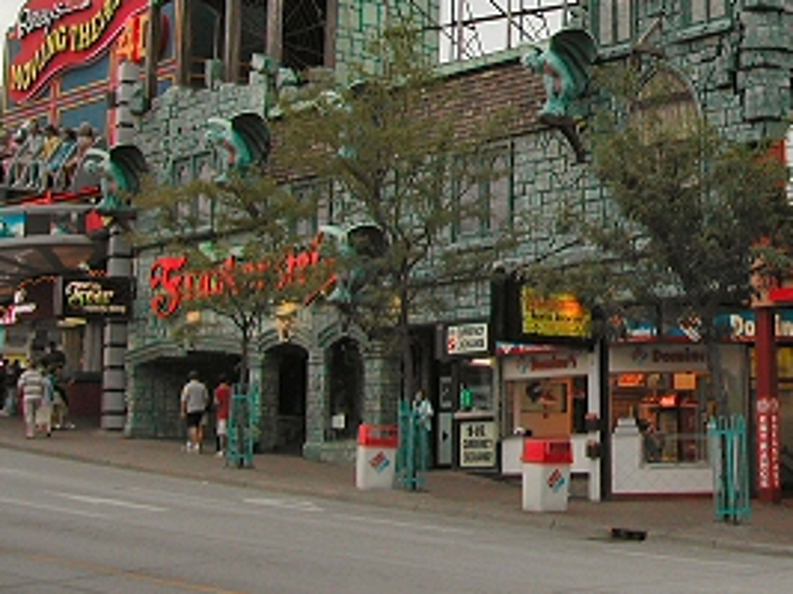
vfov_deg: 19.8
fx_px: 1672
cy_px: 74
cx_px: 728
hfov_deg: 25.8
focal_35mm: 73
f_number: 2.8
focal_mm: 8
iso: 100
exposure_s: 1/277
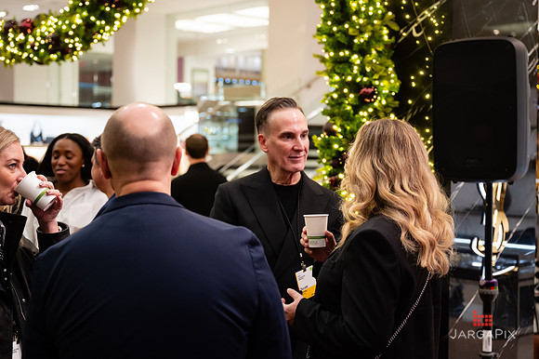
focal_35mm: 59
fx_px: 879
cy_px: 165
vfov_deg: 23.1
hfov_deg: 34.1
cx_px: 292
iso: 1000
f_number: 3.2
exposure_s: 1/160
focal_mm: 53
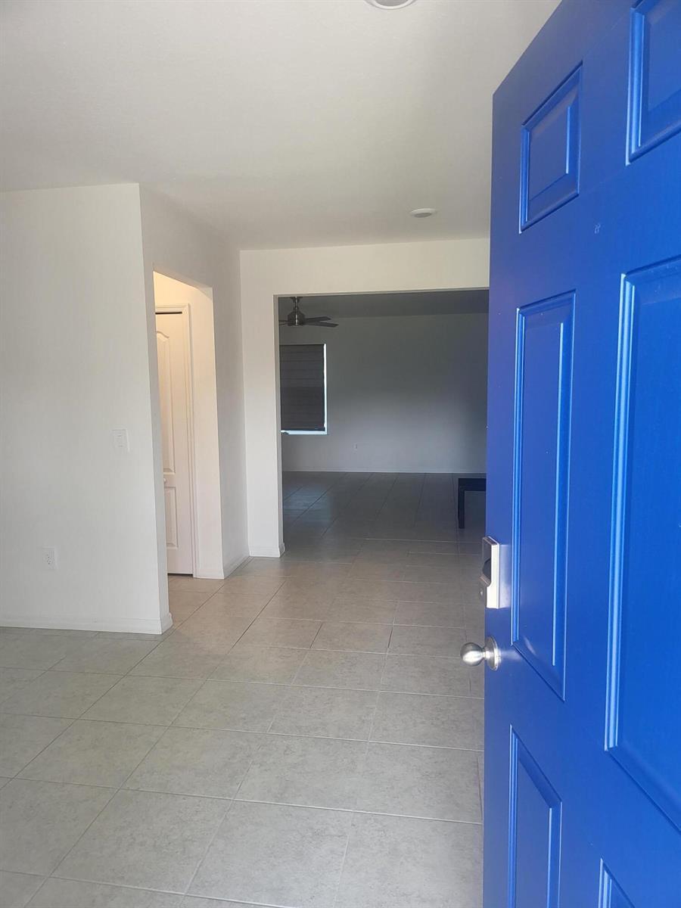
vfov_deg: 71.6
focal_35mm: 24
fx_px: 630
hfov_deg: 56.8
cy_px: 454
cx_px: 340
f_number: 1.8
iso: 100
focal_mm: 5
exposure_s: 1/120
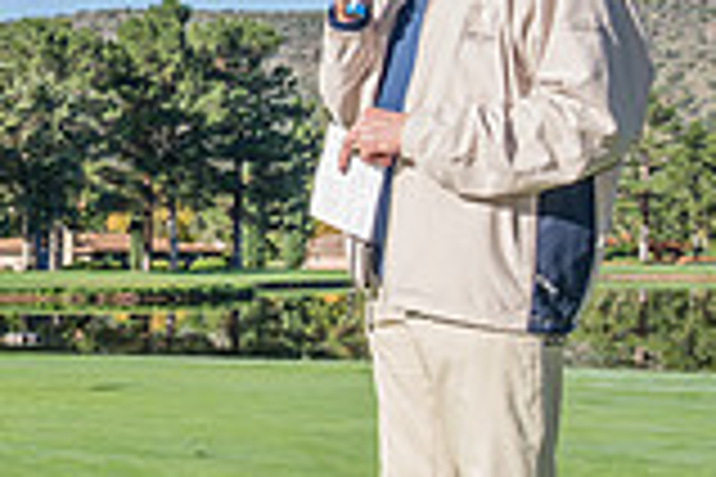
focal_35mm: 102
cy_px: 317
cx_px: -315
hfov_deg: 18.1
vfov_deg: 13.4
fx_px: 2029
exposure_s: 1/640
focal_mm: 28
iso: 400
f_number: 6.3
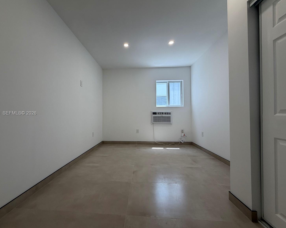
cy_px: 113
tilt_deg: +0.5
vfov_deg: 84.0
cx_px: 132
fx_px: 127
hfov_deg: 96.6
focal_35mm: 15
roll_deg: +0.4
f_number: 2.2
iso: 100
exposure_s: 1/120
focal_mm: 2.22
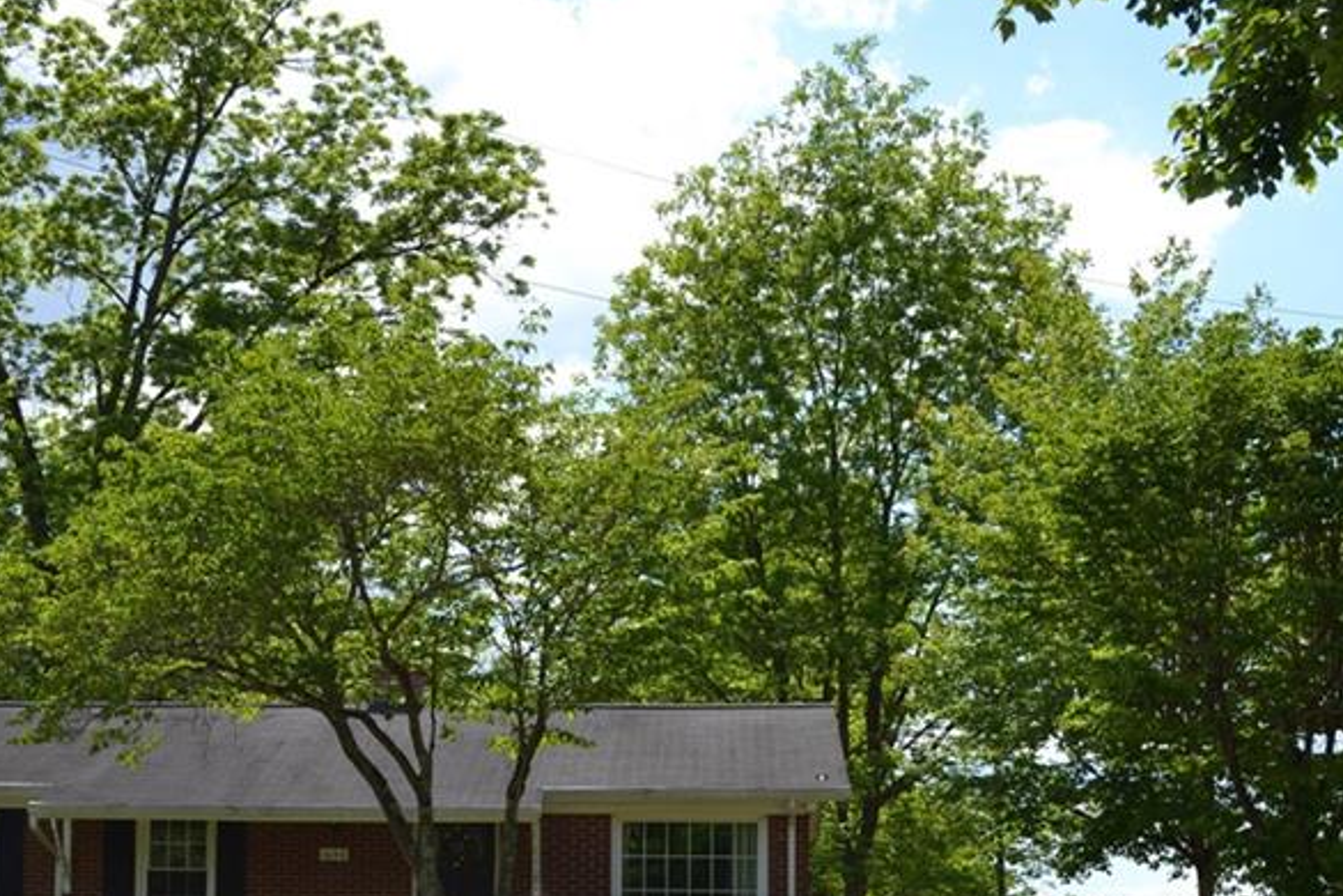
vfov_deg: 21.3
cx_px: 464
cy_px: 719
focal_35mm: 63
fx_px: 2350
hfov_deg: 31.7
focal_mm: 24
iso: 100
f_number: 8
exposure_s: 1/250
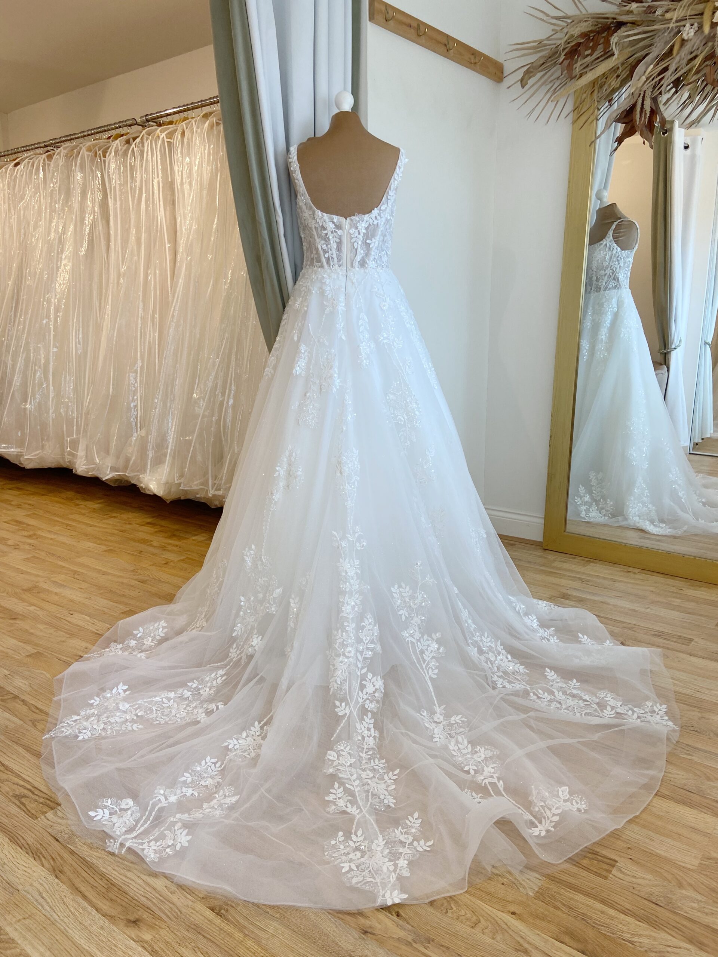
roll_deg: +1.0
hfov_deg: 53.1
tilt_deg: -11.8
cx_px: 359
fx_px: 719
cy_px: 478
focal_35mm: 26
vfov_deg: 67.3
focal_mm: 4.25
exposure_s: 1/121
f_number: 1.8
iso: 80
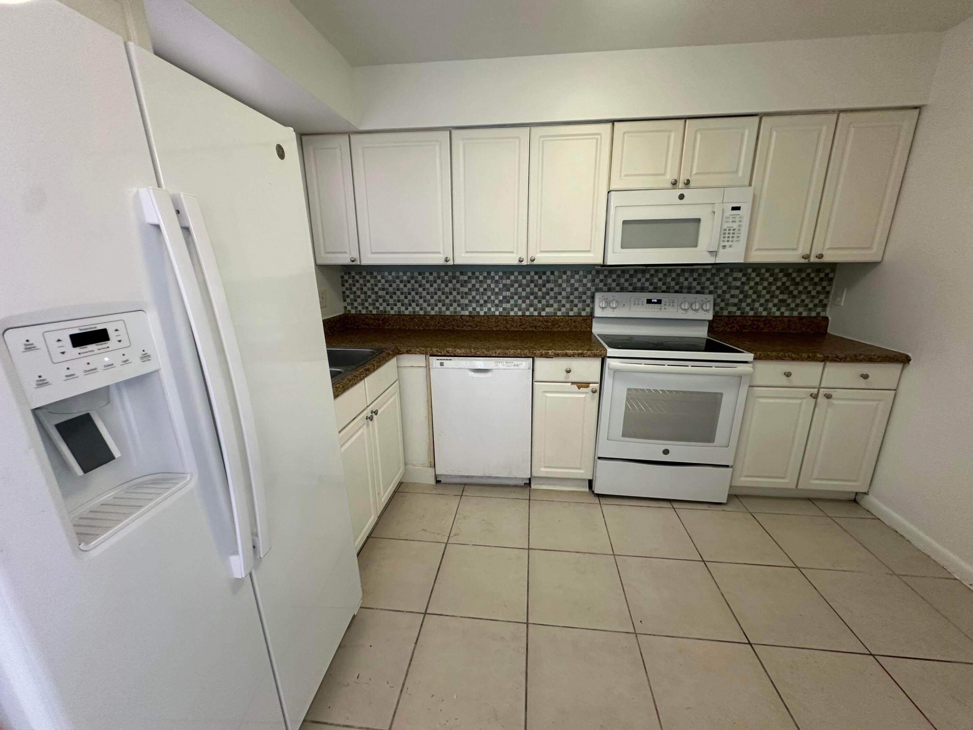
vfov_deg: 85.7
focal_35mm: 14
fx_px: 394
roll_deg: +0.6
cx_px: 486
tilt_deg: -14.6
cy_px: 365
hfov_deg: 102.1
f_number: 2.2
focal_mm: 2.22
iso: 200
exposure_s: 1/60
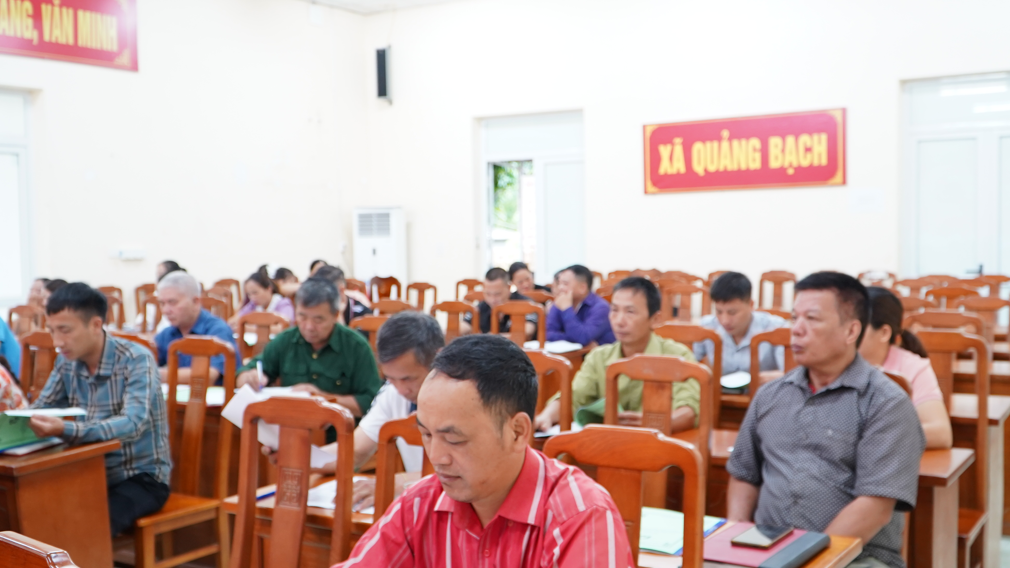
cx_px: 505
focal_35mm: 36
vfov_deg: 32.8
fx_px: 964
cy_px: 279
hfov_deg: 55.3
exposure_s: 1/40
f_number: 4
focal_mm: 23
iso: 1250
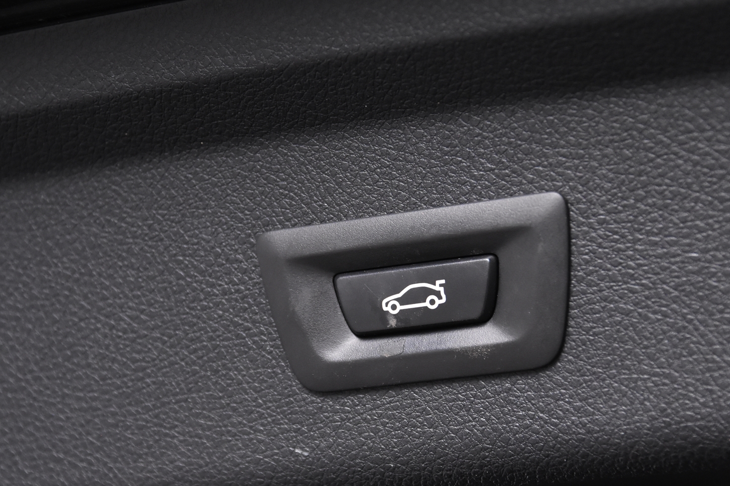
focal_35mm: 137
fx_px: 2778
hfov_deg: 15.0
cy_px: 286
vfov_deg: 10.0
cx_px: 411
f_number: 4
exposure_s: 1/125
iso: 2200
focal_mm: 70
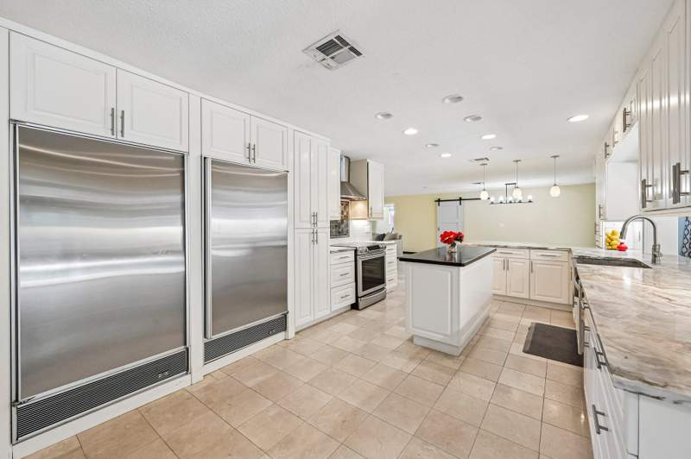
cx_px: 346
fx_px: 268
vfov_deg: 81.1
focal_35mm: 14
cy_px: 230
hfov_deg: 104.3
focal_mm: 14
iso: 3200
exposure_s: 1/160
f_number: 8
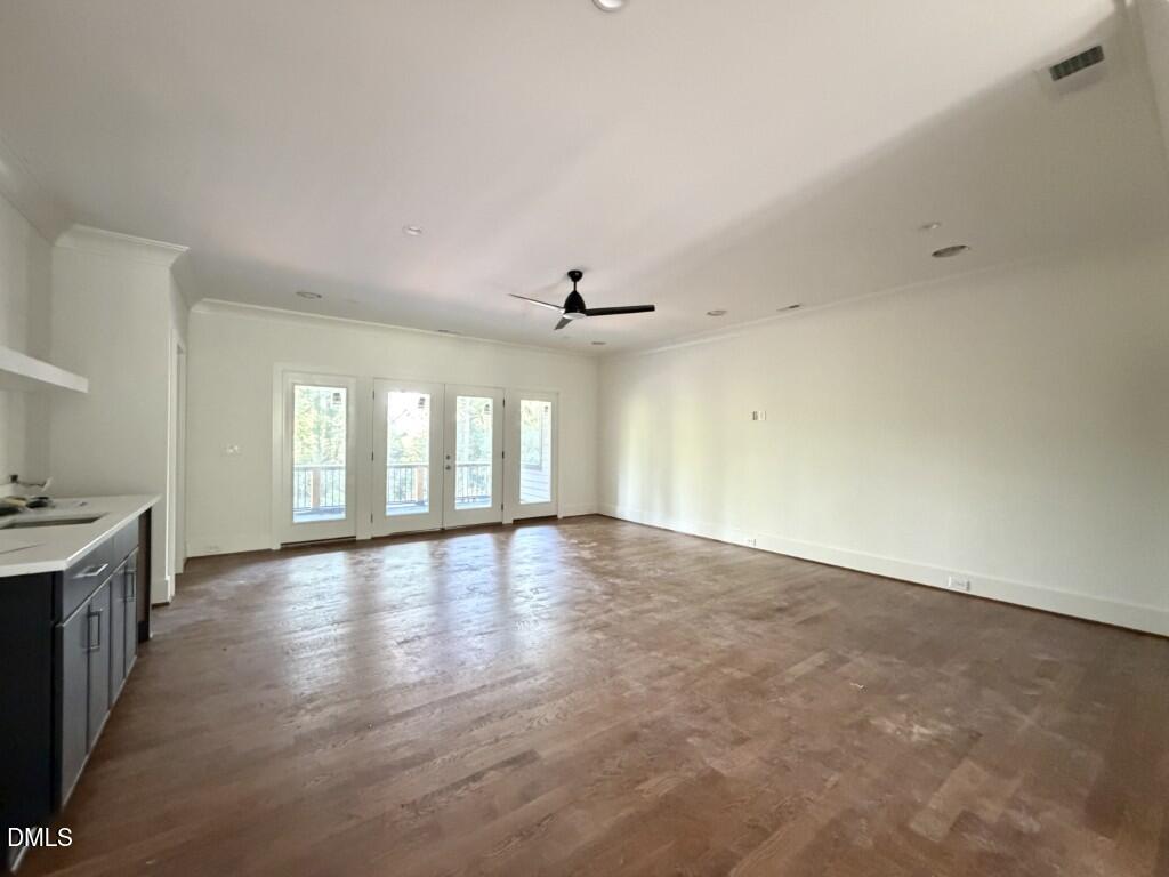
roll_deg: -0.5
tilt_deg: -0.2
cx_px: 584
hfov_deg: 102.1
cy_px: 438
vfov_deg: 85.7
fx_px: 473
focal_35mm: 14
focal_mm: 2.22
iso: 1600
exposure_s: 1/34
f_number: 2.2
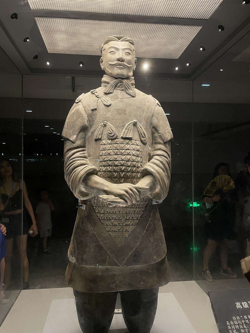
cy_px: 166
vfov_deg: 67.3
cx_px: 125
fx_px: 250
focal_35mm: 26
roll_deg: -0.5
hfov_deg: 53.1
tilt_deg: +0.8
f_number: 1.6
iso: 160
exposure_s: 1/50
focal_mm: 4.2
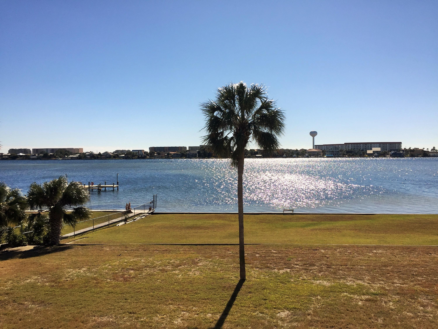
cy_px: 164
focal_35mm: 29
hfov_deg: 61.7
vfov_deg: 48.2
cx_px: 219
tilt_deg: -1.8
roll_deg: -0.4
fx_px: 367
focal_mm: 4.15
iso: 32
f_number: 2.2
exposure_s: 1/3968
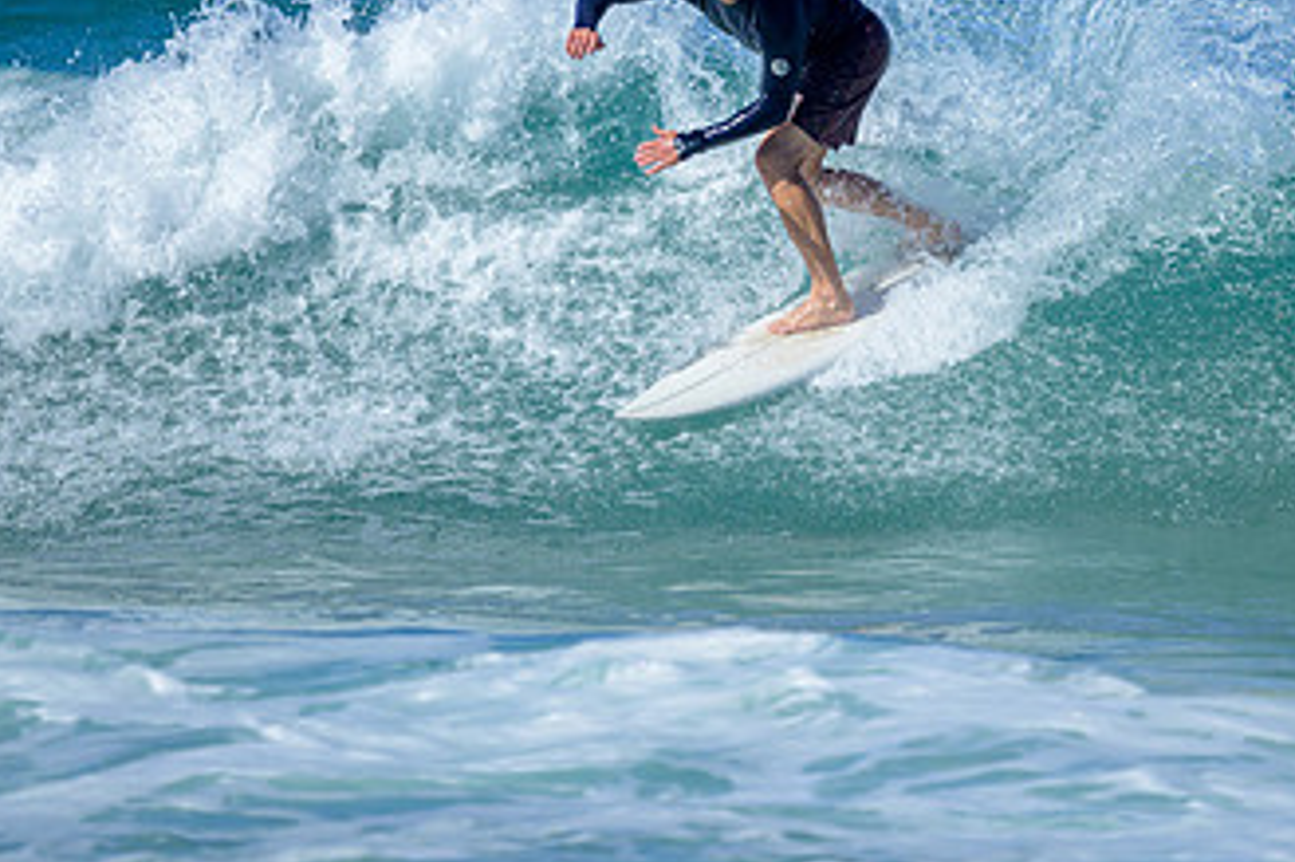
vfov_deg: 1.0
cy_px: 124
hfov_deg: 1.5
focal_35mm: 1412
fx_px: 50765
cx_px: 716
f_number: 6.3
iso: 320
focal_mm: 800
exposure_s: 1/2500
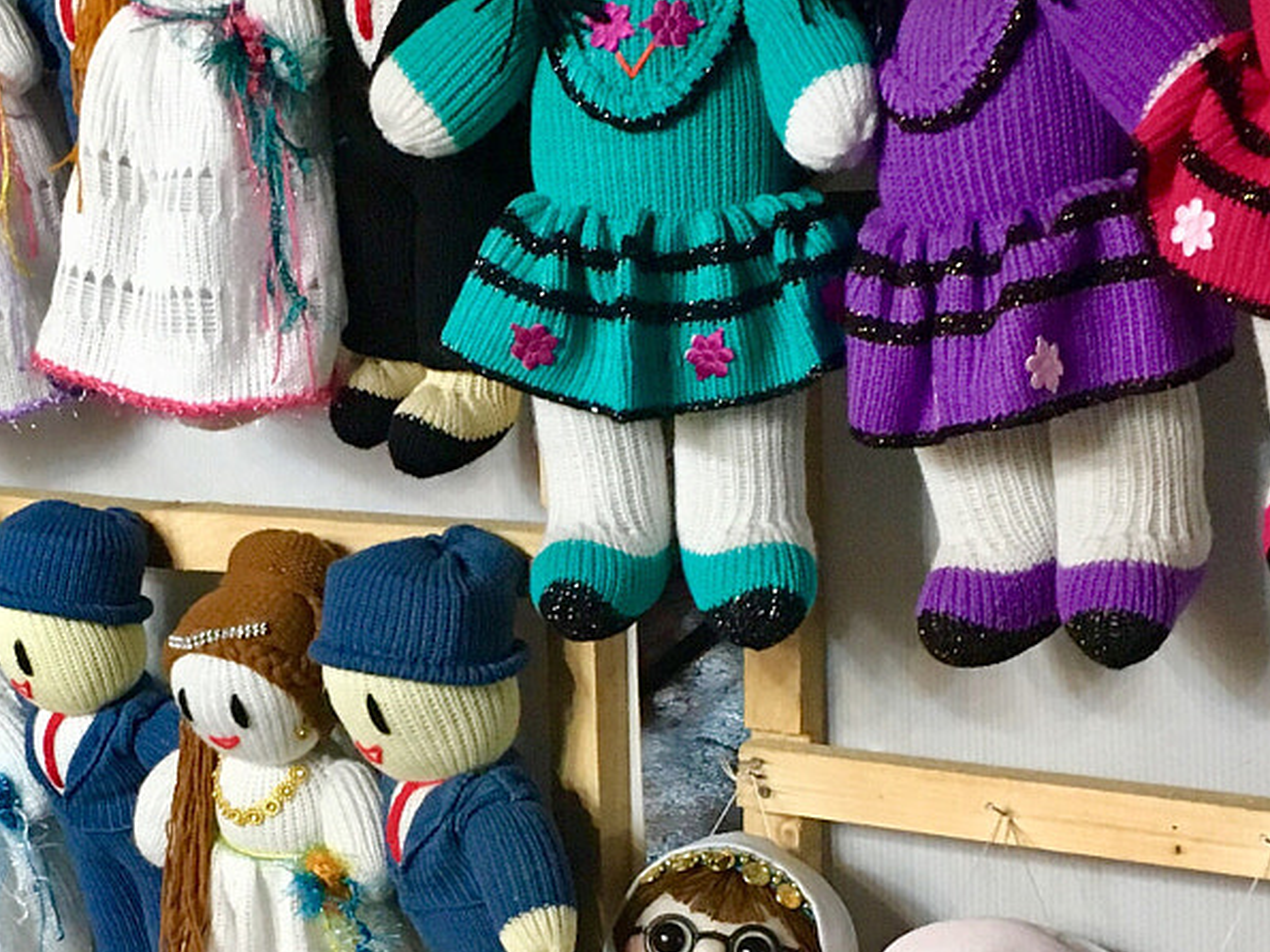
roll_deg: +4.4
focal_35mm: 78
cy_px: 764
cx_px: 371
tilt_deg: -18.1
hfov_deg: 24.8
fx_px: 2861
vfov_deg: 18.7
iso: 200
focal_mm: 4.15
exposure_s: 1/33
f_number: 2.2
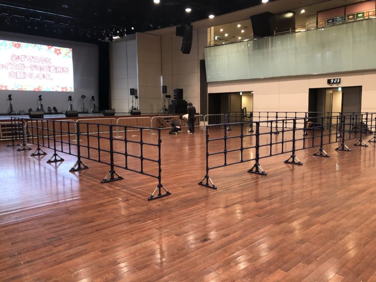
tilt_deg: -5.8
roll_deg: +1.6
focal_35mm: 28
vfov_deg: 49.7
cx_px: 188
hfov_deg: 63.4
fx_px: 304
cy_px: 141
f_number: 1.8
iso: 100
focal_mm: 4
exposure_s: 1/17
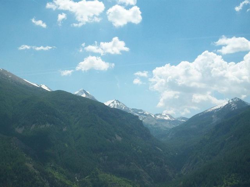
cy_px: 94
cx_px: 125
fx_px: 383
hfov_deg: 36.2
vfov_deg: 27.5
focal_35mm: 53
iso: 80
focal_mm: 8.8
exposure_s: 1/500
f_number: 7
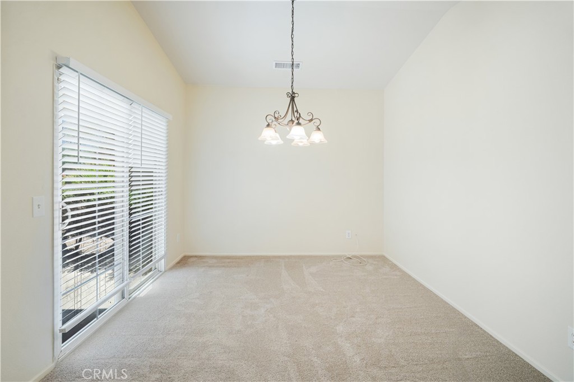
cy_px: 191
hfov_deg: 96.8
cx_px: 287
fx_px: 255
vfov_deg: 73.7
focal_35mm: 16
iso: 160
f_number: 9
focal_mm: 16
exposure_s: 1/5
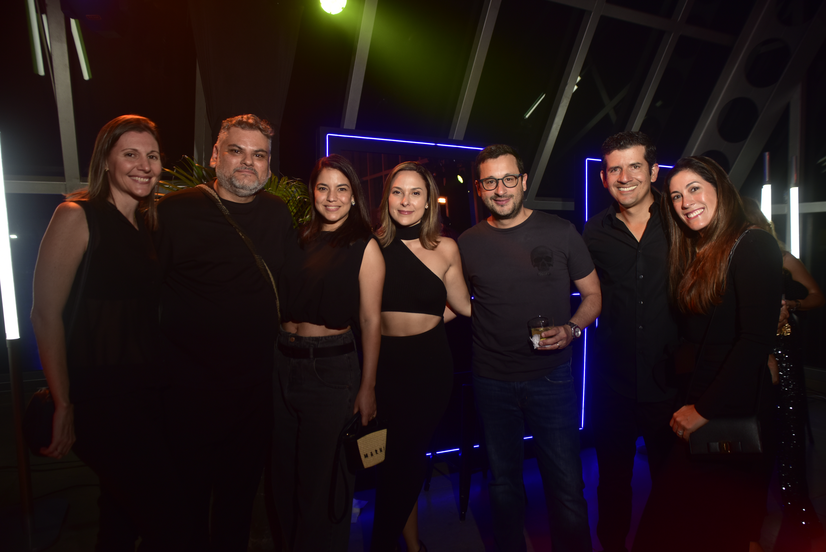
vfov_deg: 53.2
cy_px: 276
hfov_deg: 73.7
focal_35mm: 24
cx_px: 413
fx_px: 551
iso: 320
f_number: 3.5
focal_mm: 24
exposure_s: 1/160
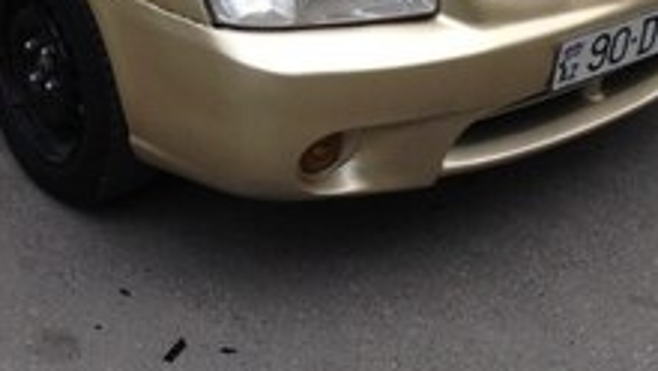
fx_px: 1414
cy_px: -111
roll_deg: +0.3
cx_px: 188
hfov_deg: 26.0
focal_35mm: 81
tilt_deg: -18.3
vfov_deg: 14.3
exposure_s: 1/24
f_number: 2.4
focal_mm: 4.12
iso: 50
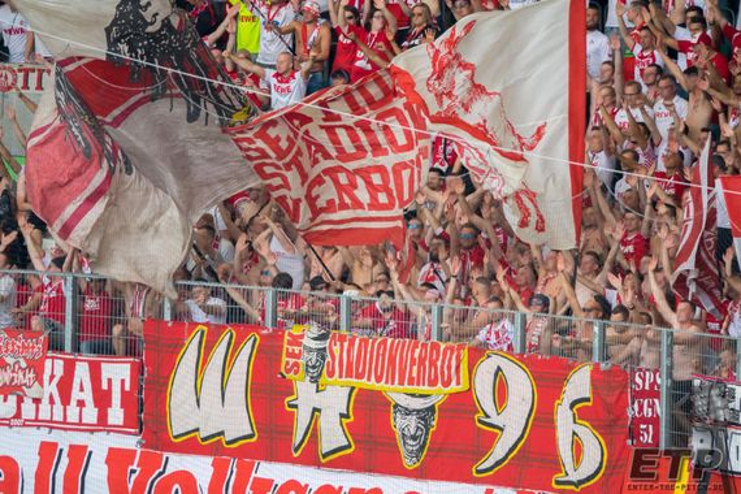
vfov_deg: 2.3
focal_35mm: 600
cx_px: 370
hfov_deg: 3.4
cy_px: 247
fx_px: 12349
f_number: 4
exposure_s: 1/400
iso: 800
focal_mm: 220
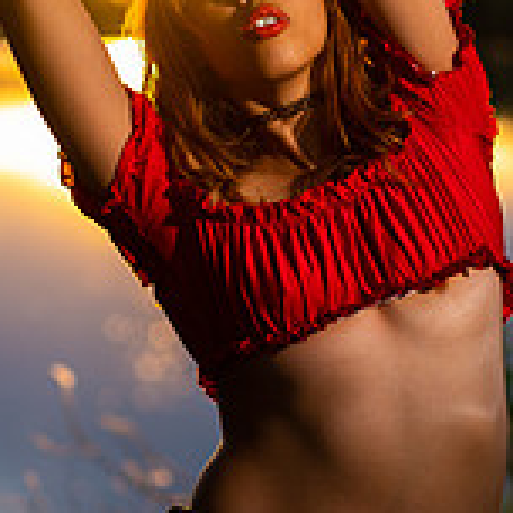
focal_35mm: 138
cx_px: 284
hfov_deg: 12.6
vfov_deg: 12.6
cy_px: 209
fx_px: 2314
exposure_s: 1/500
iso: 80
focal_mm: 55
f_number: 1.8
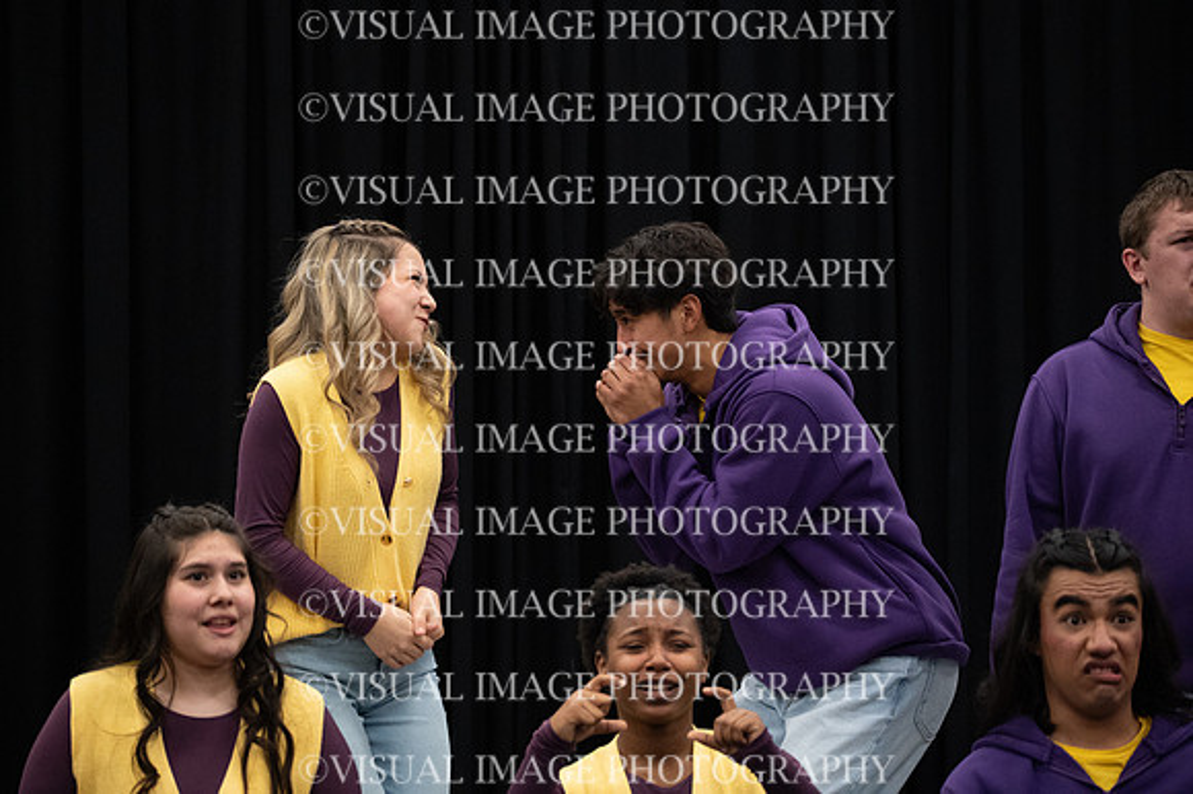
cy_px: 397
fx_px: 5961
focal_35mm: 180
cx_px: 596
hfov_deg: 11.4
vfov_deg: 7.6
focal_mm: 180
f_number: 6.3
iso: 8000
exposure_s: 1/160
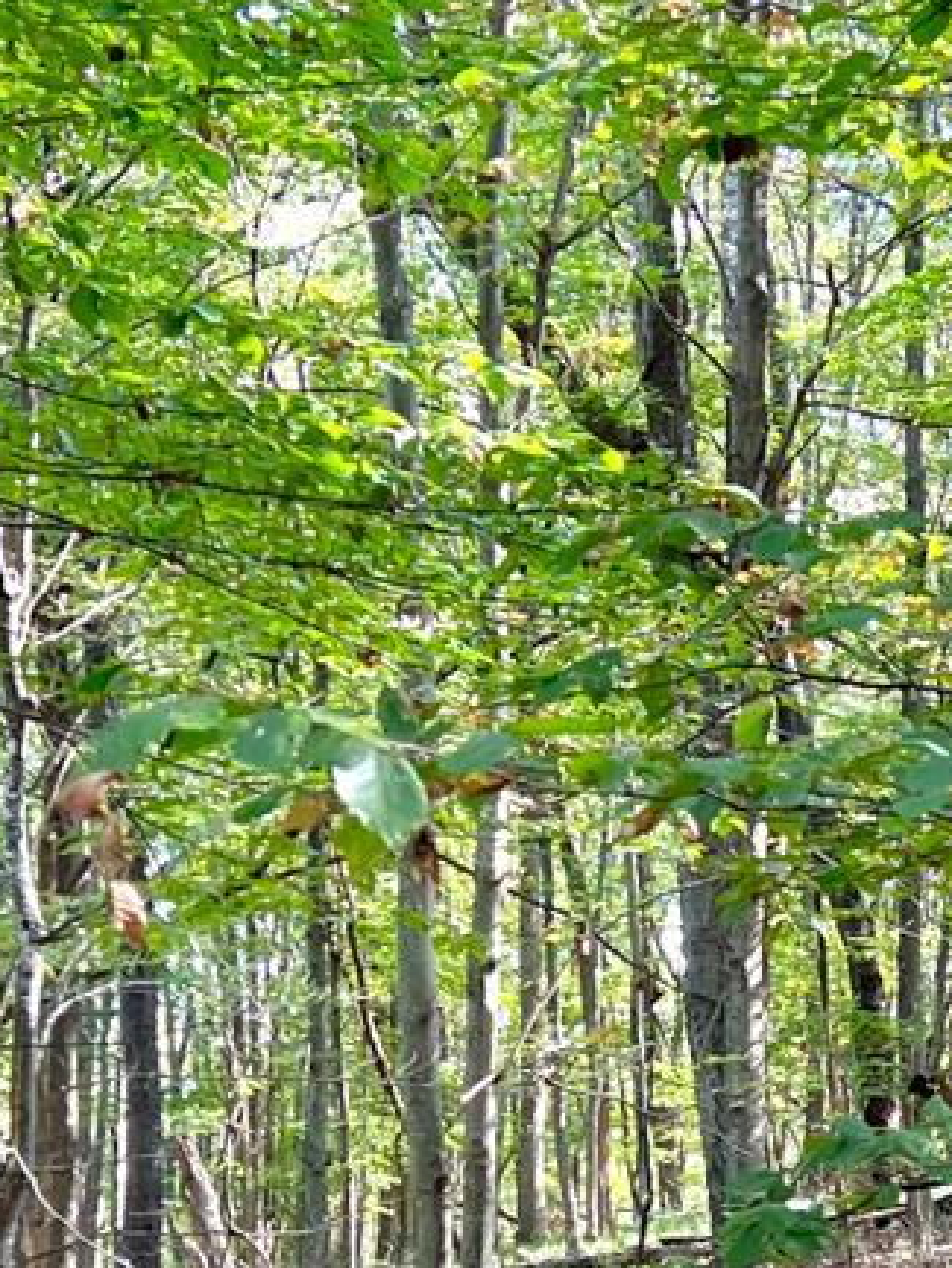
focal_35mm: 90
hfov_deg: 15.5
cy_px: 1130
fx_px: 3299
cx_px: 1284
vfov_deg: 21.3
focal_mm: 5.7
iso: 64
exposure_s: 1/121
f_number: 1.5
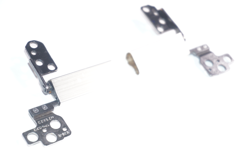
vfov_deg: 18.1
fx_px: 506
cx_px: 122
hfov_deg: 27.0
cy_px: 81
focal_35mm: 75
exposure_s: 1/160
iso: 640
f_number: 5.6
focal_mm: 50
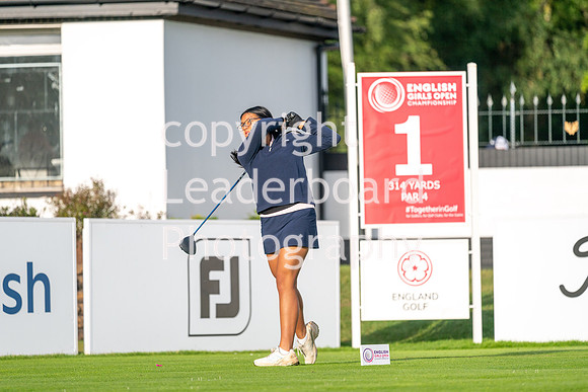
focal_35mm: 300
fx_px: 4901
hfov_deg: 6.9
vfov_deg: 4.6
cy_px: 196
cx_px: 294
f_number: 4
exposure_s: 1/2500
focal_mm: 300
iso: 250
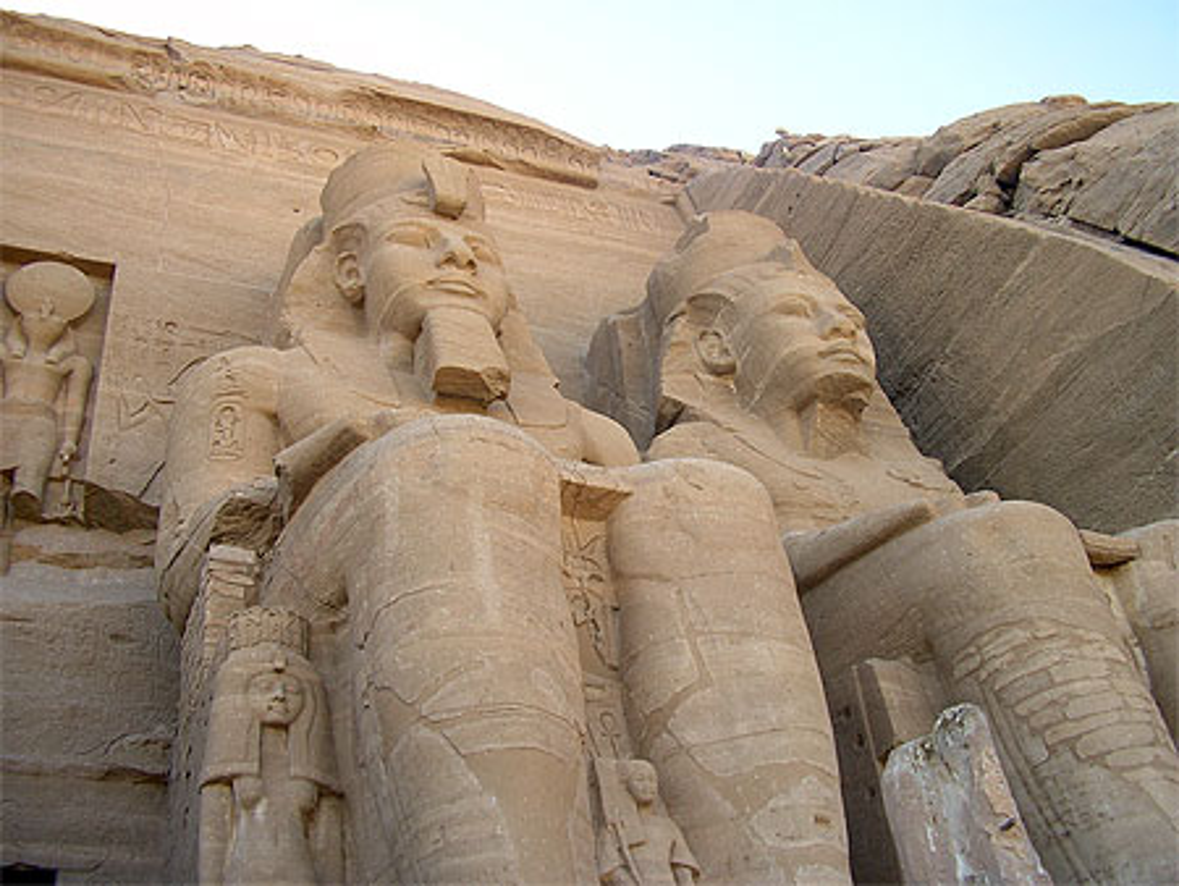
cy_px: 443
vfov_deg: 37.8
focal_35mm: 38
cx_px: 590
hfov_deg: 49.0
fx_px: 1295
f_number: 2.9
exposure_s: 1/160
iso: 50
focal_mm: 5.8
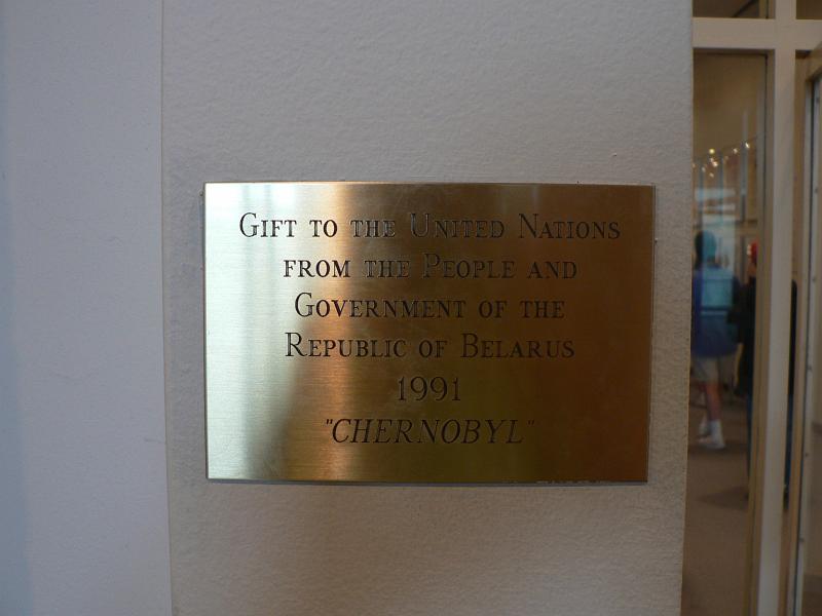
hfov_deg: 51.4
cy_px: 308
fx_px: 855
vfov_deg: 39.7
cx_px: 411
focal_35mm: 36
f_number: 2.8
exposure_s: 1/30
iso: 150
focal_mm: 6
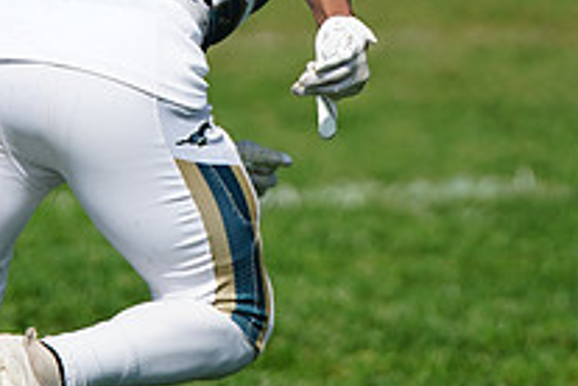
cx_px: 265
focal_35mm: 840
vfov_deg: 1.6
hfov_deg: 2.5
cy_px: -27
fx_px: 13486
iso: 400
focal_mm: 300
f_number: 2.8
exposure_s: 1/8000
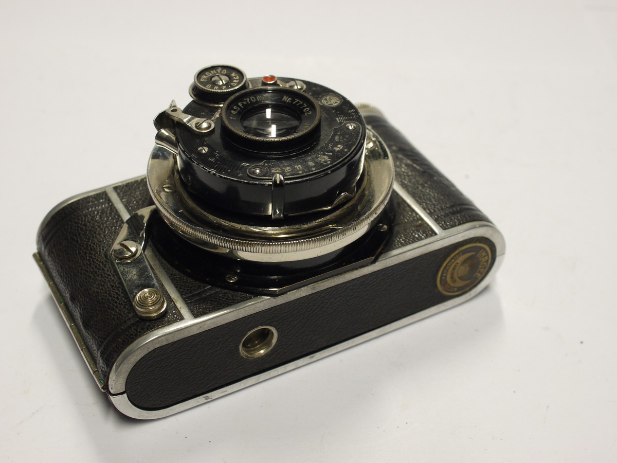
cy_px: 232
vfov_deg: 24.4
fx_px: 1069
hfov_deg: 32.2
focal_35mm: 60
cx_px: 308
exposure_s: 1/25
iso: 400
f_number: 6.3
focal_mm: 30
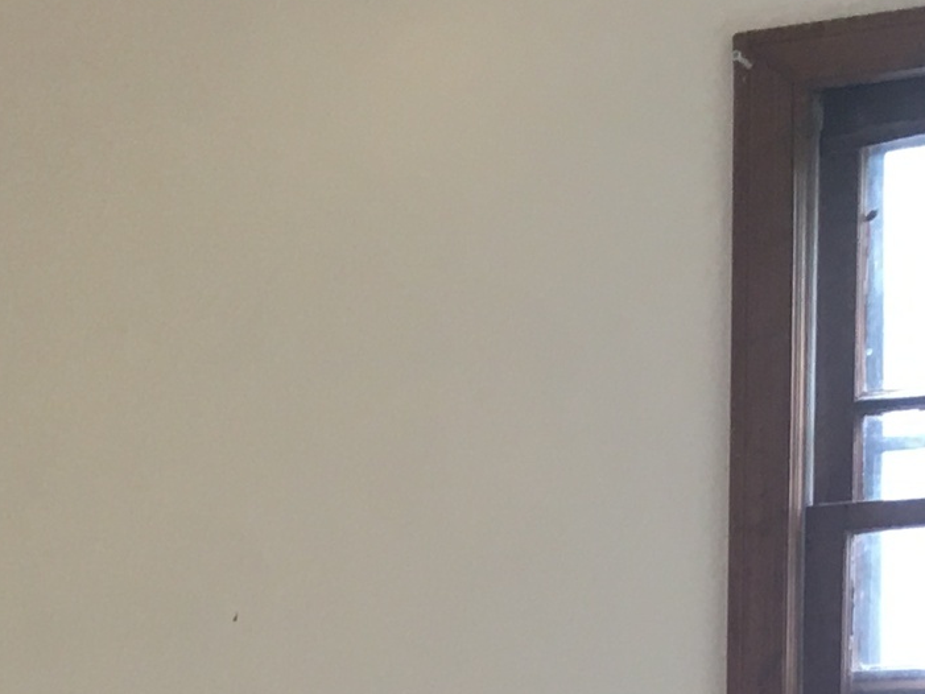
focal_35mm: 127
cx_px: -625
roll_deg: +4.4
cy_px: 1373
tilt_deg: -10.4
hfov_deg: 14.1
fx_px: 3394
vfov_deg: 10.7
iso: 25
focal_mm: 4.15
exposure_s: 1/15
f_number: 2.2
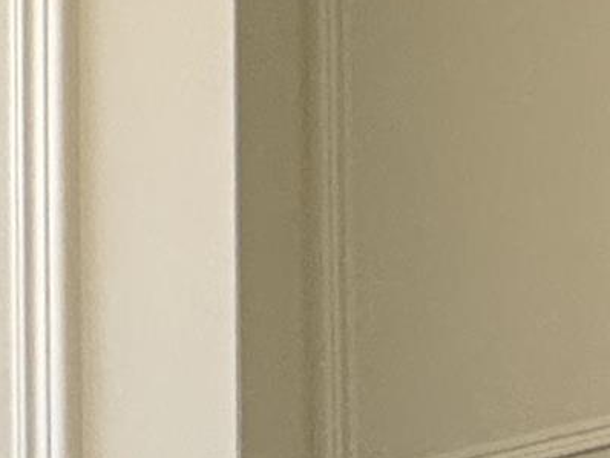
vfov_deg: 12.6
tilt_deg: -1.4
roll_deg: -1.6
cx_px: 1983
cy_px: -334
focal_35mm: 108
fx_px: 1904
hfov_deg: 10.4
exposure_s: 1/99
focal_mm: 2.22
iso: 200
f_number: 2.2
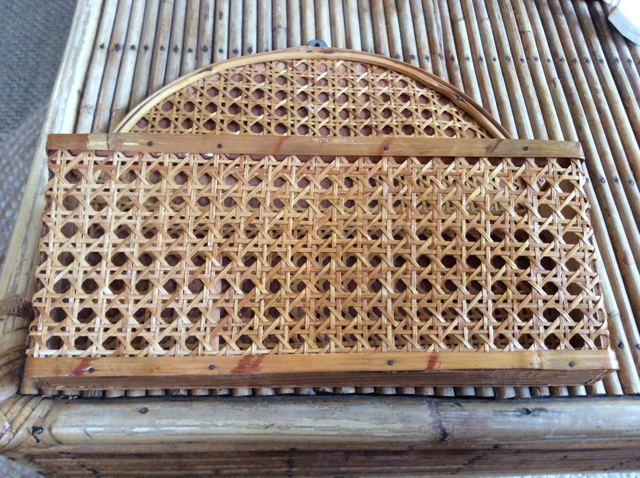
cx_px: 320
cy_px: 239
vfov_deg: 44.1
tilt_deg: -61.6
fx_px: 591
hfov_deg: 56.9
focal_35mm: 32
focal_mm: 3.3
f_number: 2.4
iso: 200
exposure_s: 1/25
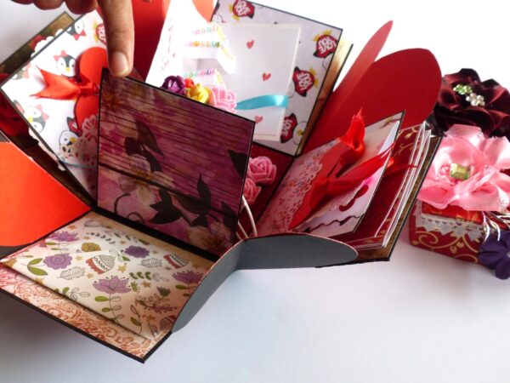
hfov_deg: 45.8
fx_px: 604
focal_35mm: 41
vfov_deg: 35.1
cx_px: 255
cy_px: 192
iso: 160
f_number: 2.8
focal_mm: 7.4
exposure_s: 1/60
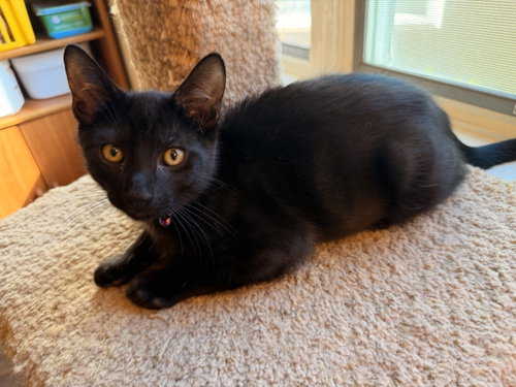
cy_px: 194
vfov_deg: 56.8
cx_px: 258
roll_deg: +7.0
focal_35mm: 24
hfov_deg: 71.6
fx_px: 358
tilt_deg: -33.9
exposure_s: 1/60
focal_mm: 6.76
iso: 160
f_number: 1.78
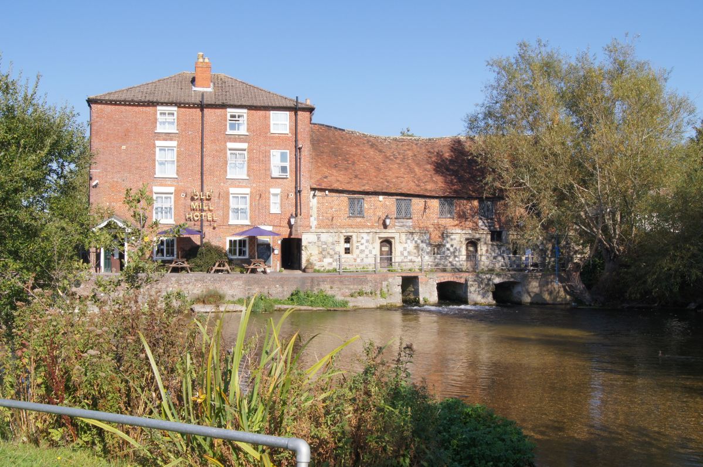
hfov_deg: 53.2
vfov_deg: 36.8
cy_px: 234
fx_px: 702
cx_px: 352
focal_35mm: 36
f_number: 22
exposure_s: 1/40
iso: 160
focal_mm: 24
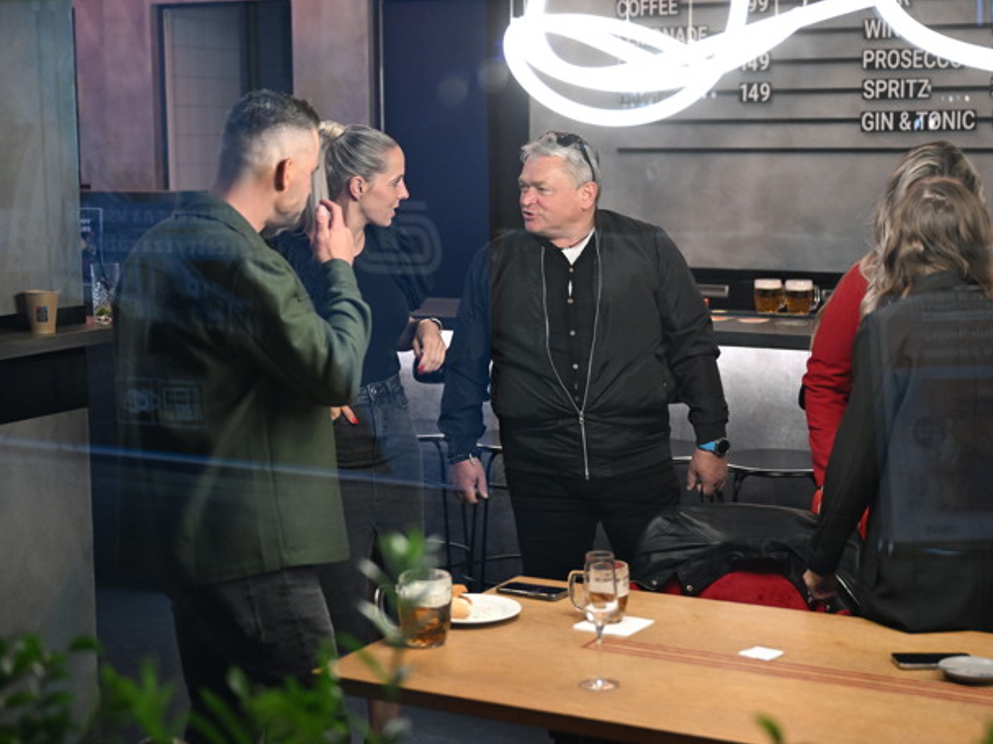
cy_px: 373
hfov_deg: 32.7
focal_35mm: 59
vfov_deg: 24.8
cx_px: 530
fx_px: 1692
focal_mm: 54
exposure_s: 1/400
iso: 4000
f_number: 2.8
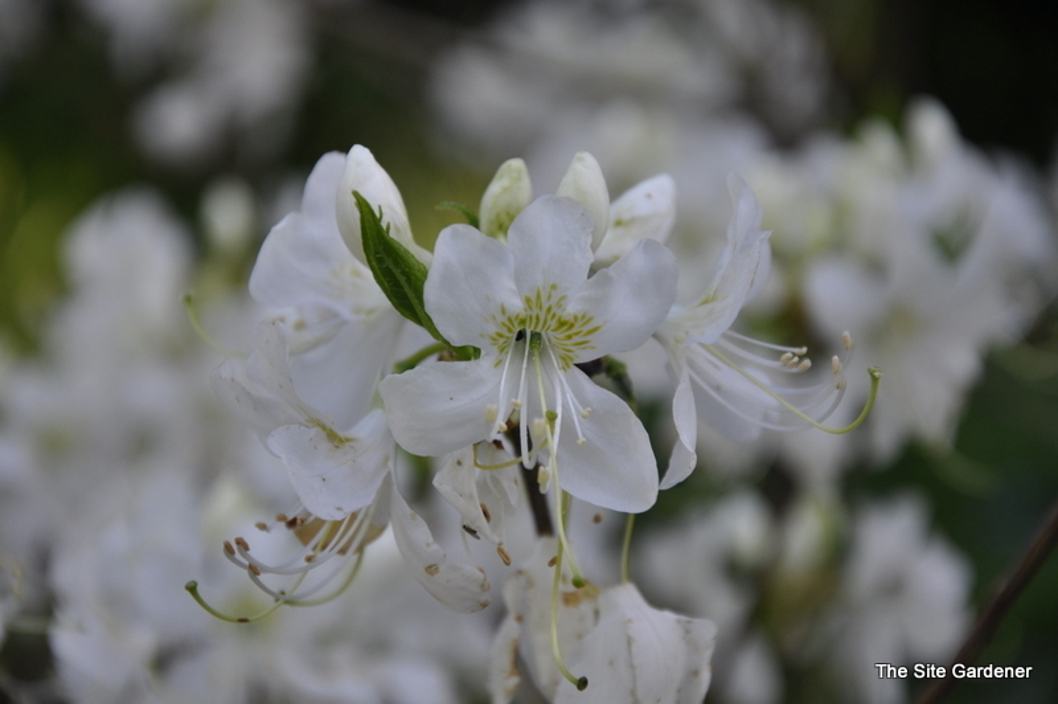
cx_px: 529
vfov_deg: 8.7
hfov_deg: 13.1
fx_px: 4625
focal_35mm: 158
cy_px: 352
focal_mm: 105
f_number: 5.6
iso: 250
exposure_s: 1/125
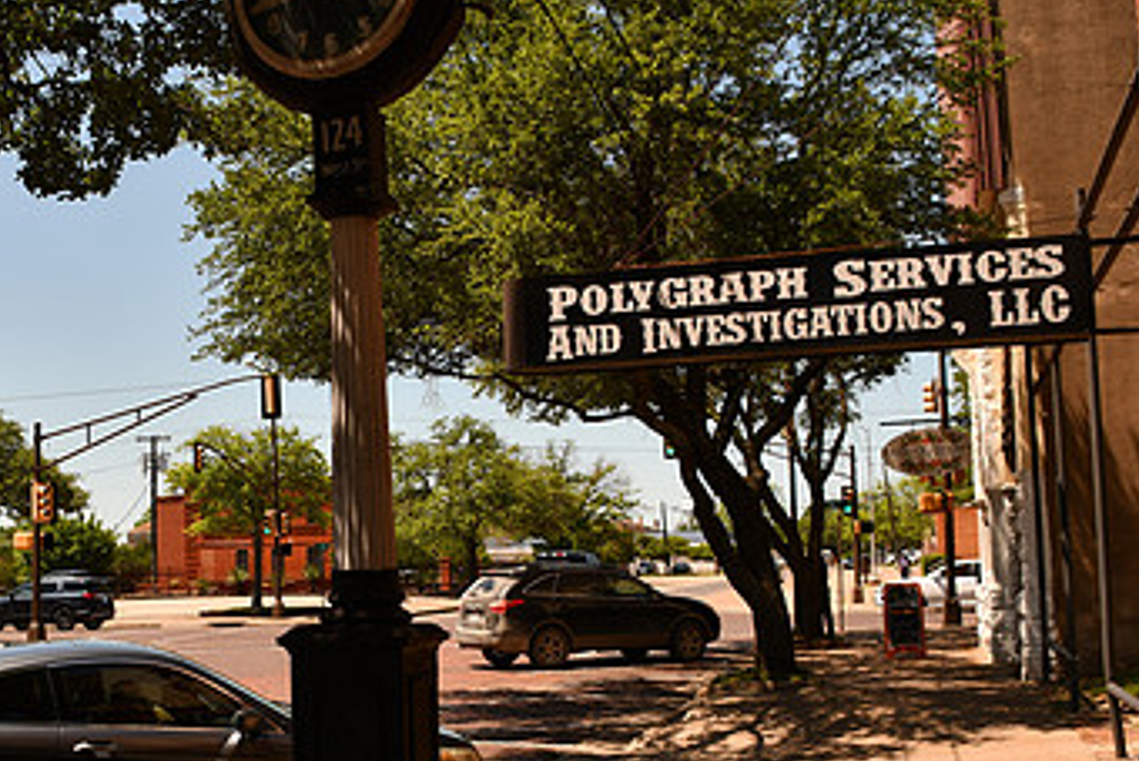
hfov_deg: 42.3
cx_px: 399
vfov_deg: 29.2
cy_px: 441
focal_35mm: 46
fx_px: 1456
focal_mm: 18
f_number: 10
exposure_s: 1/125
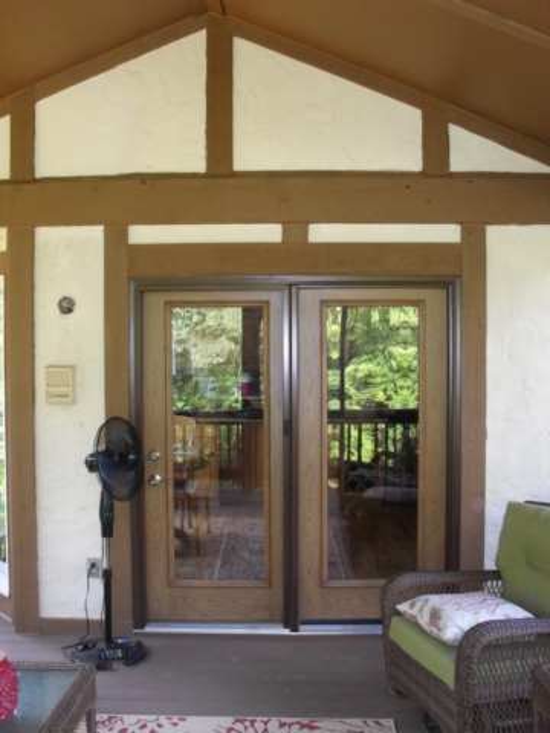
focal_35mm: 35
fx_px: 741
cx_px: 275
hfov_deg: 40.7
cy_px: 366
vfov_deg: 52.6
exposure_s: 1/45
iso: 200
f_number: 3.2
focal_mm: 6.3
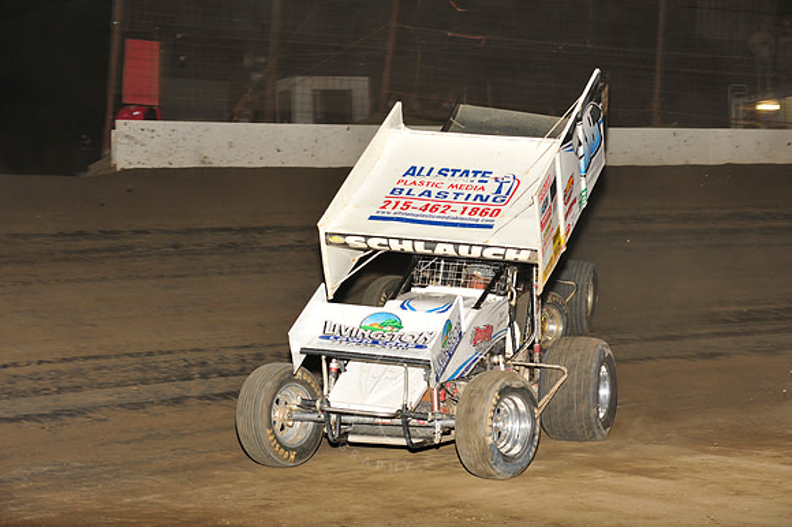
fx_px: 2199
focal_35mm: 100
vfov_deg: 13.7
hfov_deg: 20.4
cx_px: 396
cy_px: 264
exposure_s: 1/320
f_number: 6.3
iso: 1000
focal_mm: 100
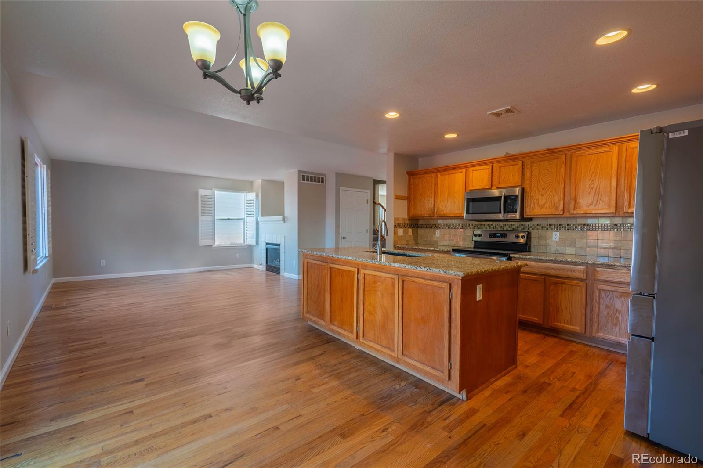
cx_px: 352
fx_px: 312
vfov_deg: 73.7
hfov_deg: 96.7
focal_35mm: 16
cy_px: 234
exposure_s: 1/250
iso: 500
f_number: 8
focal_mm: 16
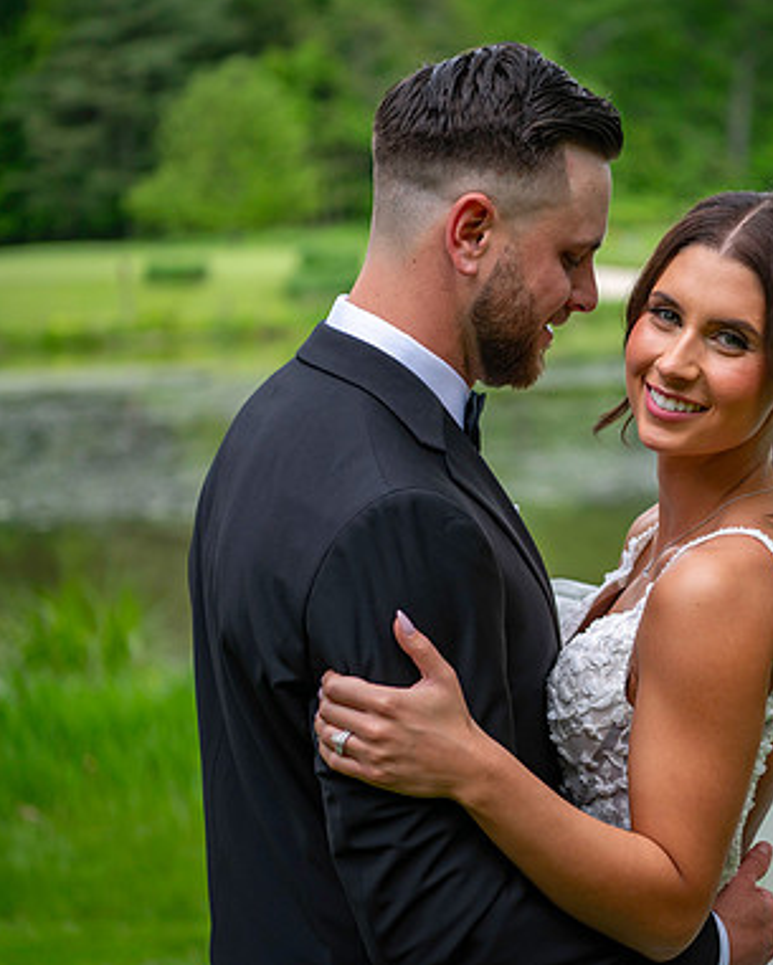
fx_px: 2859
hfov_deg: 15.3
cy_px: 479
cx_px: 623
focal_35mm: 100
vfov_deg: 19.2
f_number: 3.2
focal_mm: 70
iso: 400
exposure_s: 1/1000
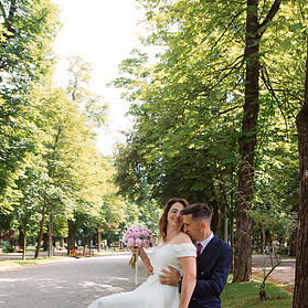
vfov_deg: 34.4
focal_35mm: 48
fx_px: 483
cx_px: 164
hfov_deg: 35.3
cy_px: 240
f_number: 4
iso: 500
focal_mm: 35
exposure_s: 1/400
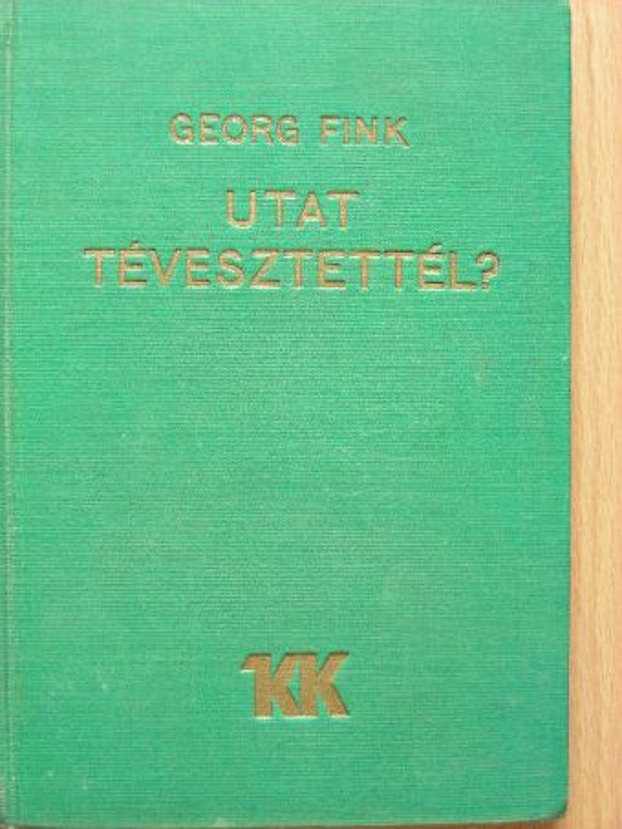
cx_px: 311
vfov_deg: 22.5
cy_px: 414
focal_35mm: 87
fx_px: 2083
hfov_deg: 17.0
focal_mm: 14.6
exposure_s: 1/28.8
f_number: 3.5
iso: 200
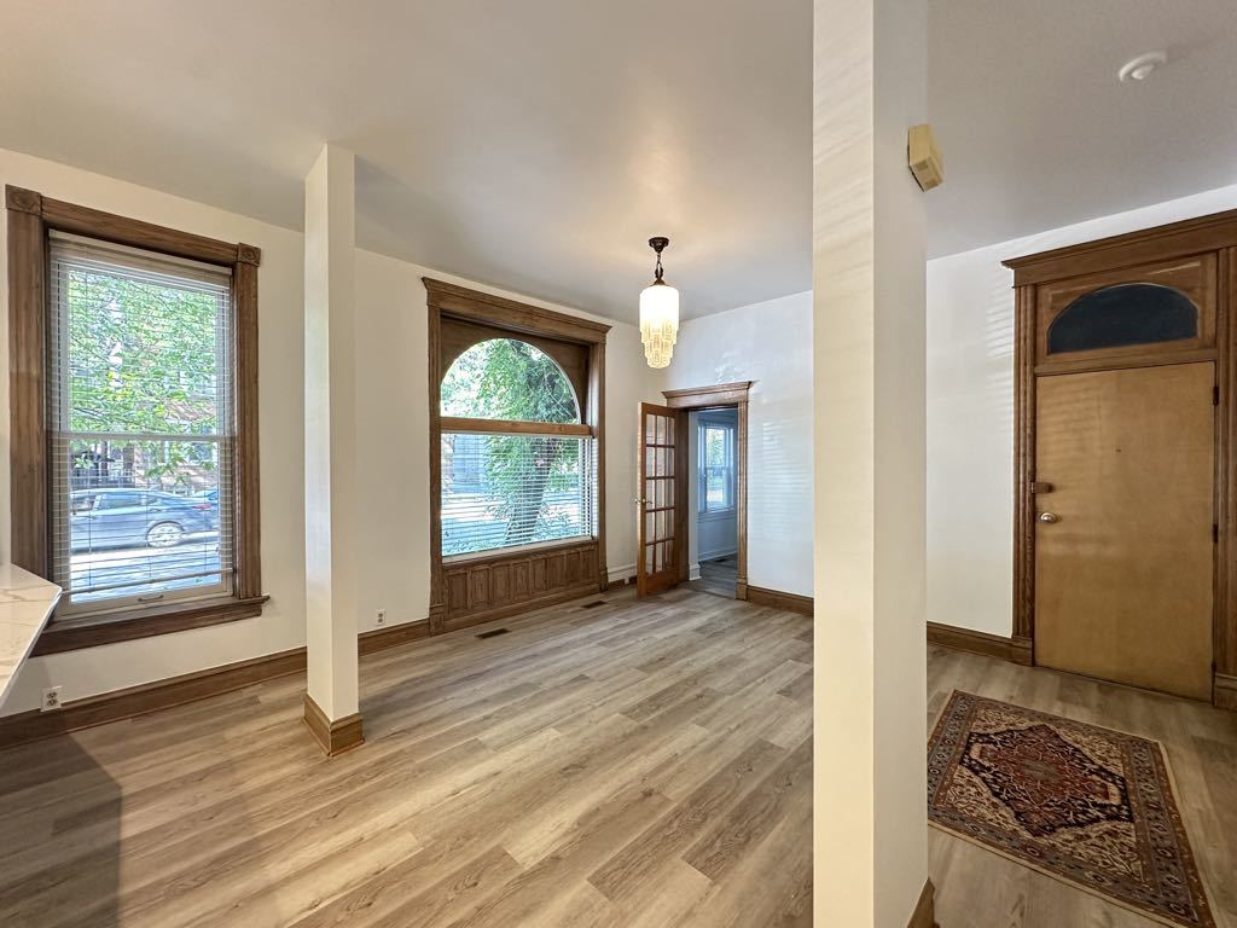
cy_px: 464
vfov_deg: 85.7
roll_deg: -0.1
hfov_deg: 102.1
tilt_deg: -0.1
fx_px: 500
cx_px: 618
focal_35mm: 14
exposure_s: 1/60
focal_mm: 2.22
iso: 250
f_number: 2.2
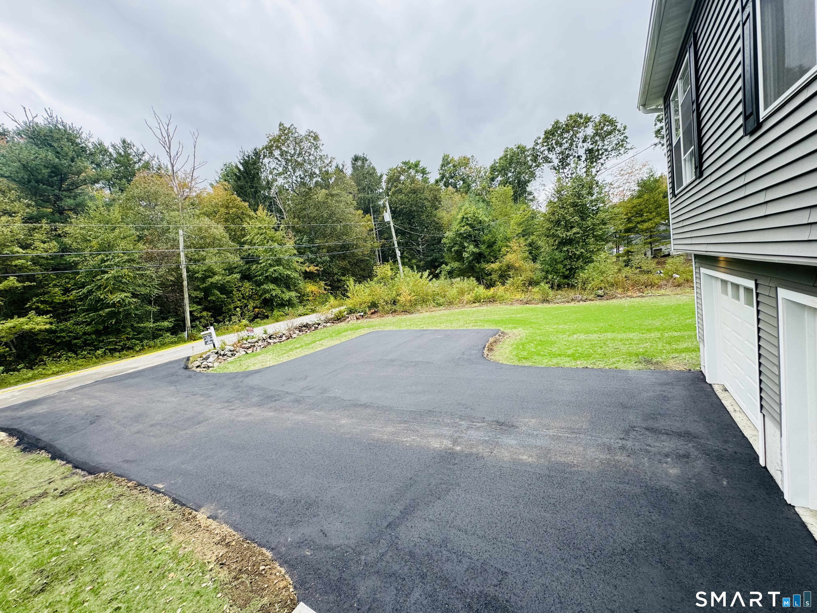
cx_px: 408
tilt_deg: -5.3
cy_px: 306
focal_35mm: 14
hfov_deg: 102.1
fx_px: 330
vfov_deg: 85.7
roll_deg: +7.3
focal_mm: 2.22
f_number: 2.2
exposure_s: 1/152
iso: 40
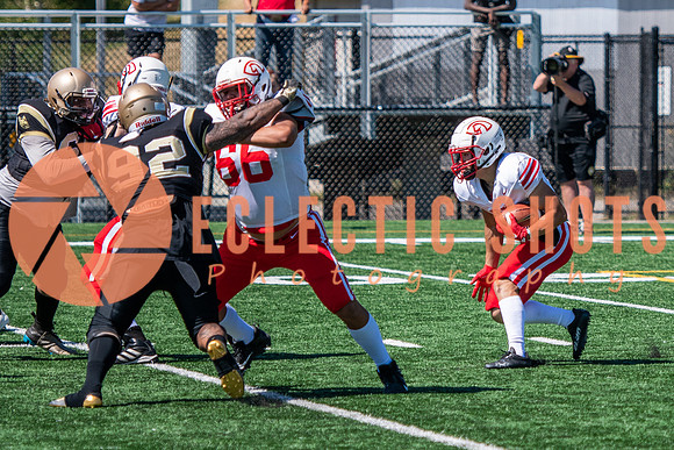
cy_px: 177
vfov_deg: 3.8
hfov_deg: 5.7
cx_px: 548
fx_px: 6712
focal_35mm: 358
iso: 160
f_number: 2.8
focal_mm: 130
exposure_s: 1/4000
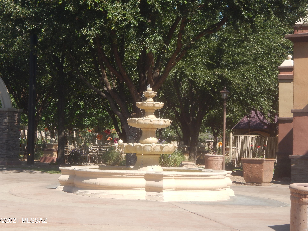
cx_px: 154
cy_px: 116
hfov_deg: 22.8
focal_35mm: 86
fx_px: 765
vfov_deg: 17.2
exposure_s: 1/640
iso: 125
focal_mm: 15.3
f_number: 4.3
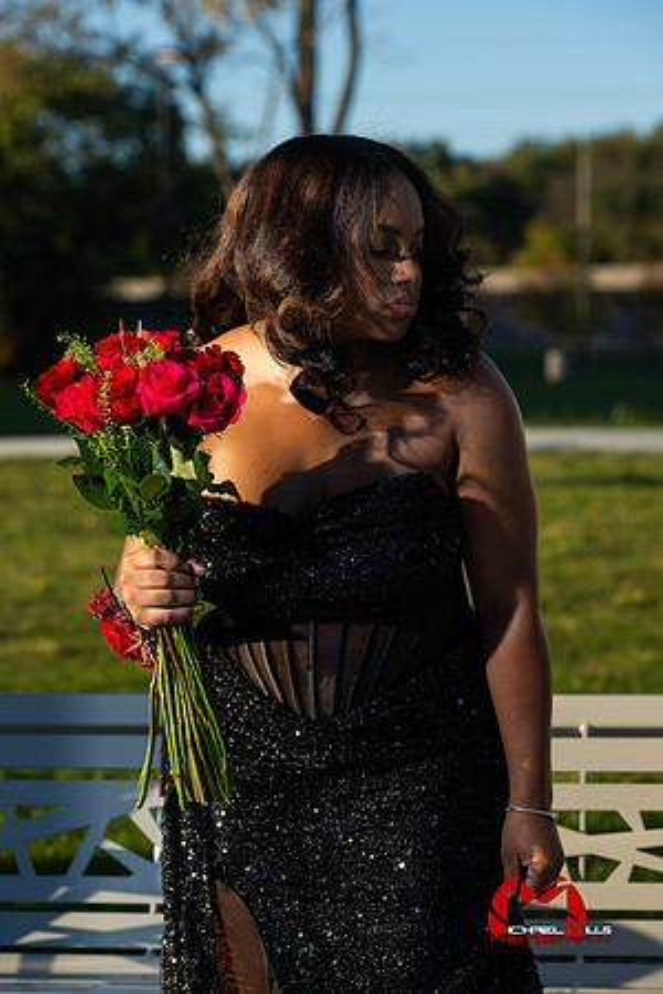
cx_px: 332
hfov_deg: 11.0
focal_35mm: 125
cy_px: 497
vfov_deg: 16.4
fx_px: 3453
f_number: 6.3
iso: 100
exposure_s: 1/250
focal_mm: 125
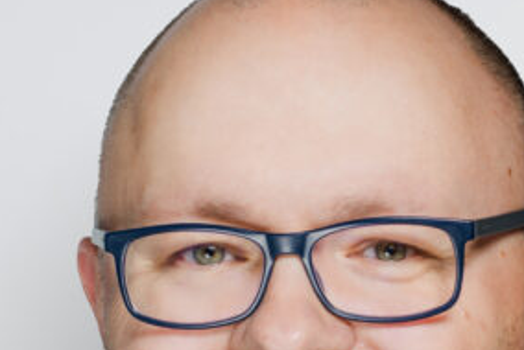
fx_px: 2623
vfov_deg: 7.6
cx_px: 334
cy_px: 460
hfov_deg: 11.4
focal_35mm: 180
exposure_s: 1/250
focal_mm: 50
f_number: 6.3
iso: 100
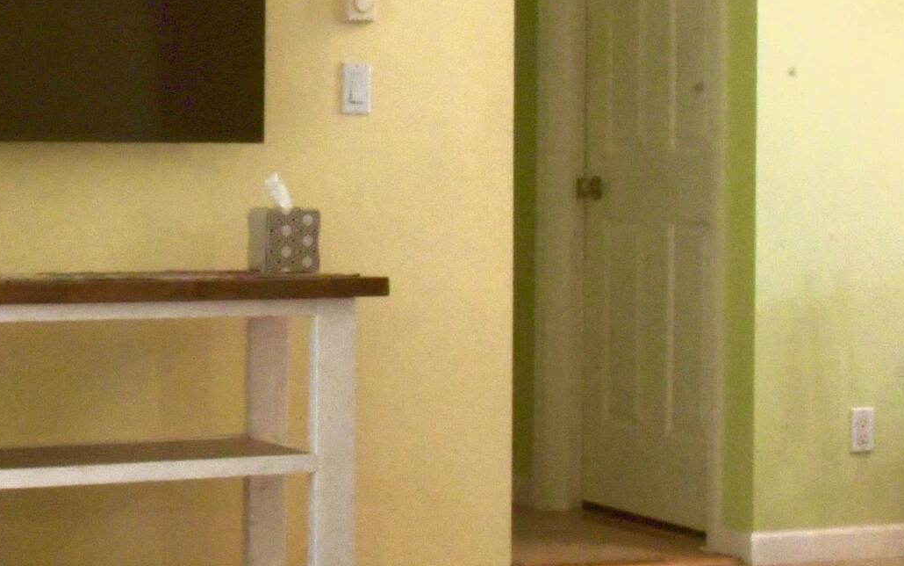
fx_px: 2303
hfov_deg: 21.6
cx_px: 68
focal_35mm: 93
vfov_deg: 13.9
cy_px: 144
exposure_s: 1/3
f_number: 3.8
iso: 1250
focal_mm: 21
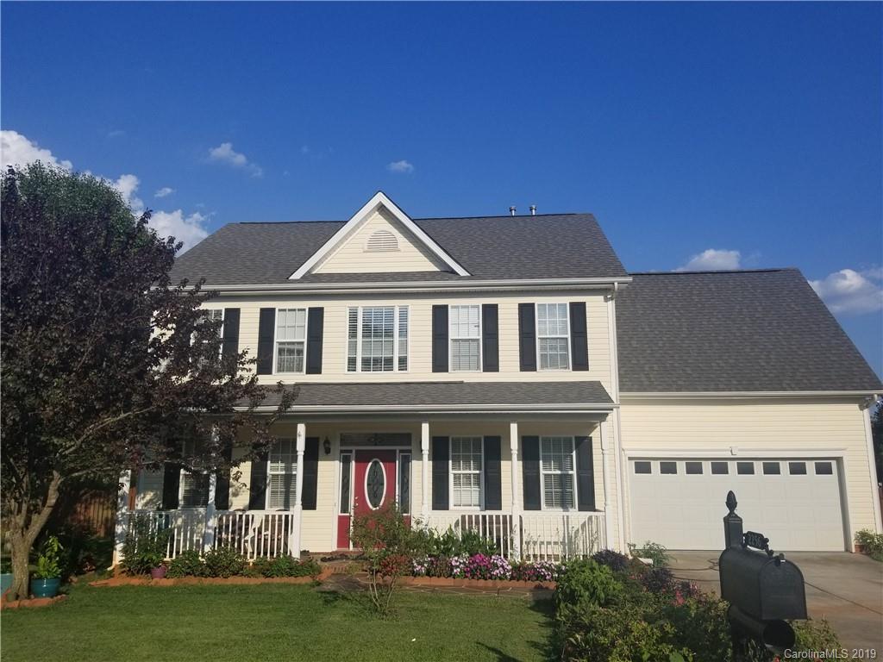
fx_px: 663
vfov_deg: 53.1
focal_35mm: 26
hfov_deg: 67.3
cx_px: 442
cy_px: 331
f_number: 1.7
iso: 50
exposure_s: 1/4160
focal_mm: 4.3
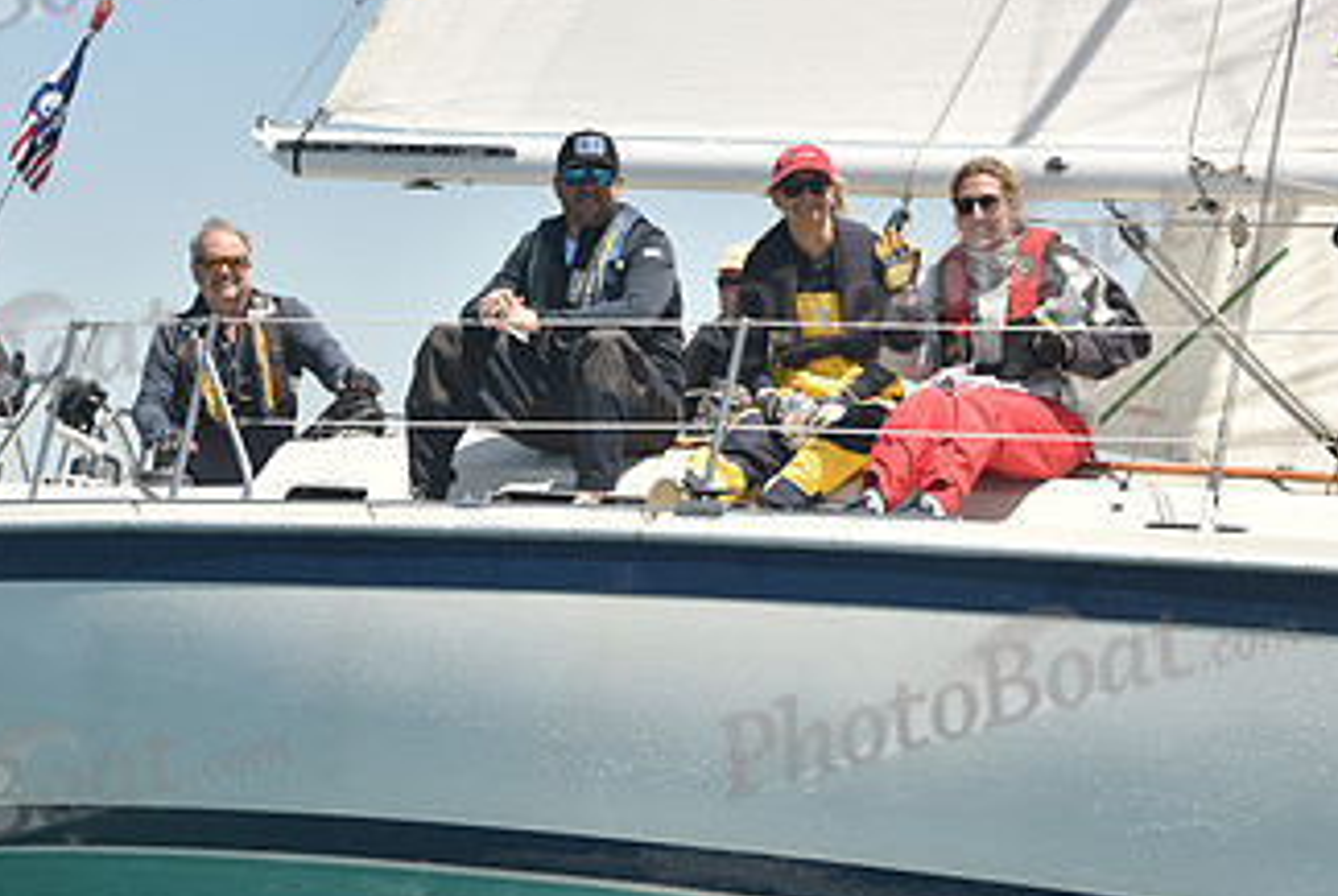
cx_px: 508
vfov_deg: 9.6
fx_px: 5322
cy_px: 535
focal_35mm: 143
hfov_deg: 14.3
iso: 250
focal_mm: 80
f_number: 4.5
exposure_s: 1/800
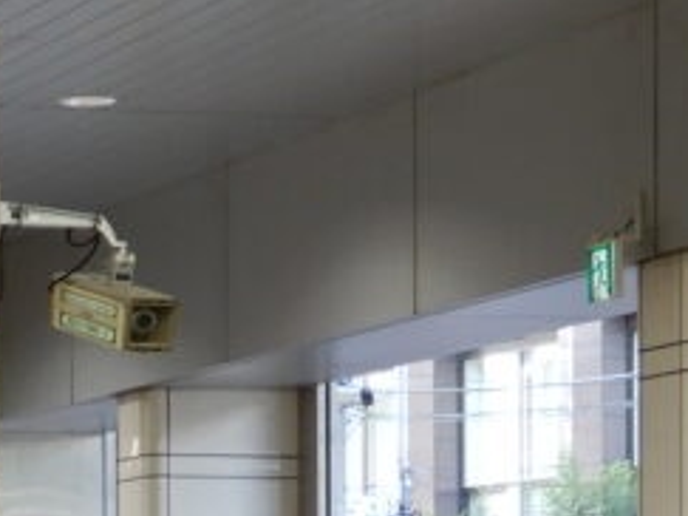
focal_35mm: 211
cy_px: 882
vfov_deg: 6.9
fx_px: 4192
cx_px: -314
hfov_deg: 9.2
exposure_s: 1/30
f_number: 4
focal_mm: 8.9
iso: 160
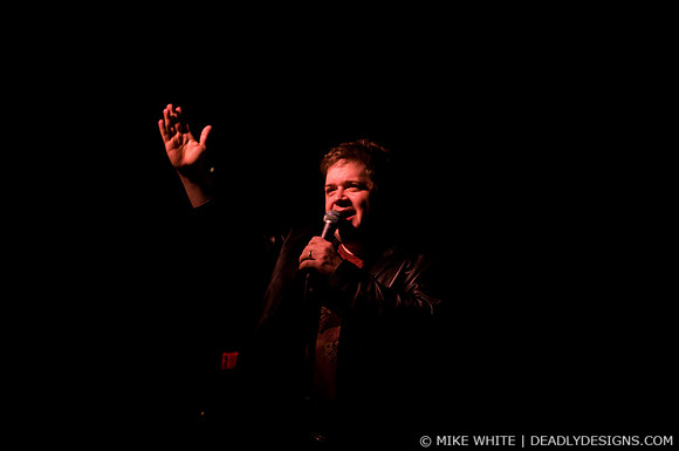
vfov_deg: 25.7
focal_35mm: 52
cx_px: 340
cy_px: 226
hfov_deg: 37.9
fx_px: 989
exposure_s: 1/160
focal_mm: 35
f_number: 2.8
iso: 1000
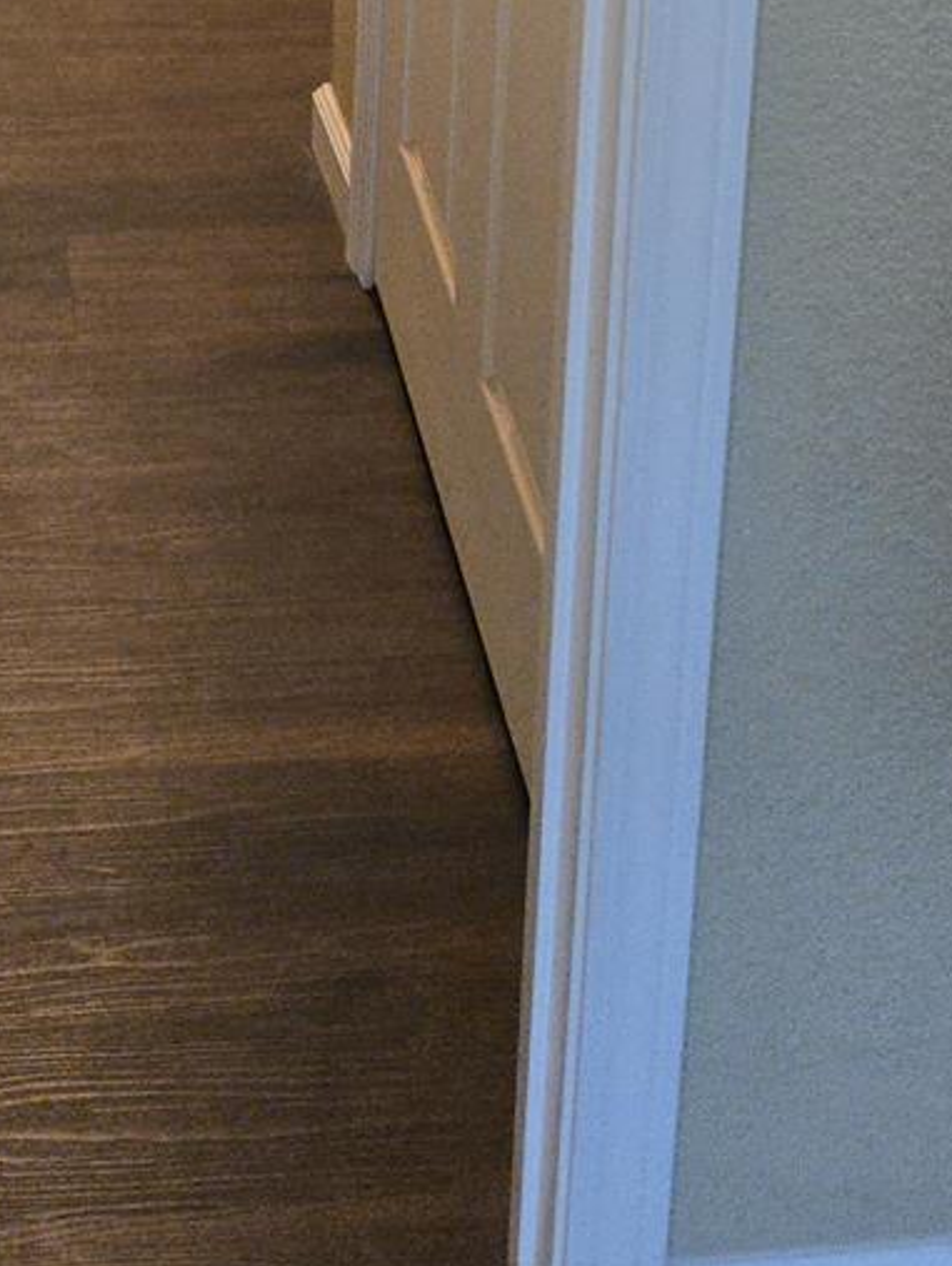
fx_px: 2490
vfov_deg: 23.8
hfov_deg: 21.2
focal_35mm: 68
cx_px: 96
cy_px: -527
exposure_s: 1/120
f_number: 1.8
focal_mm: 5.4
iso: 320
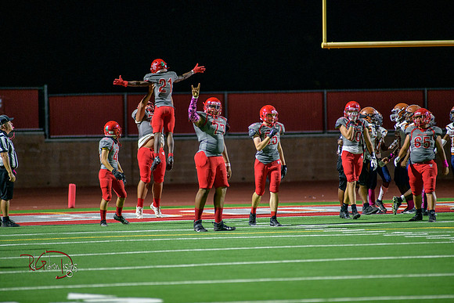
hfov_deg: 6.9
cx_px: 227
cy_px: 152
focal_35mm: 300
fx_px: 3784
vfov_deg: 4.6
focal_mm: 300
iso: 2000
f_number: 2.8
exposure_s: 1/500
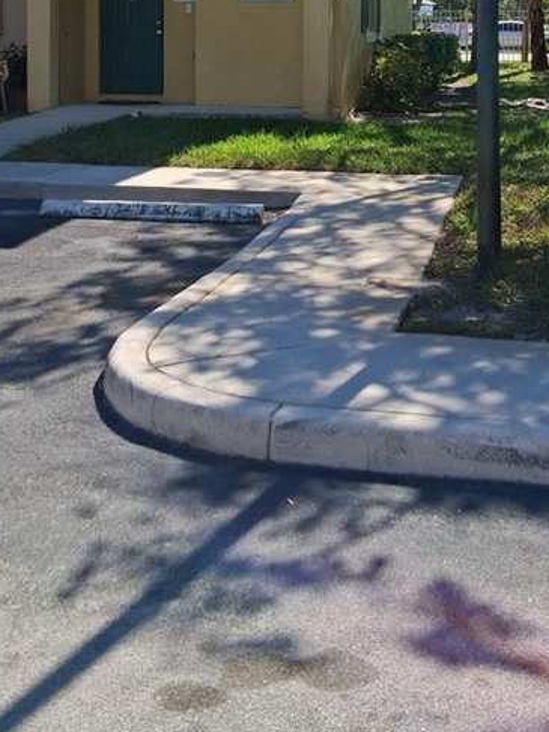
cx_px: 227
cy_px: 21
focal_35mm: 57
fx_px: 1204
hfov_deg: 25.6
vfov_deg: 31.5
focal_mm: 3.98
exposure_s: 1/582
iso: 25
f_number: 1.8
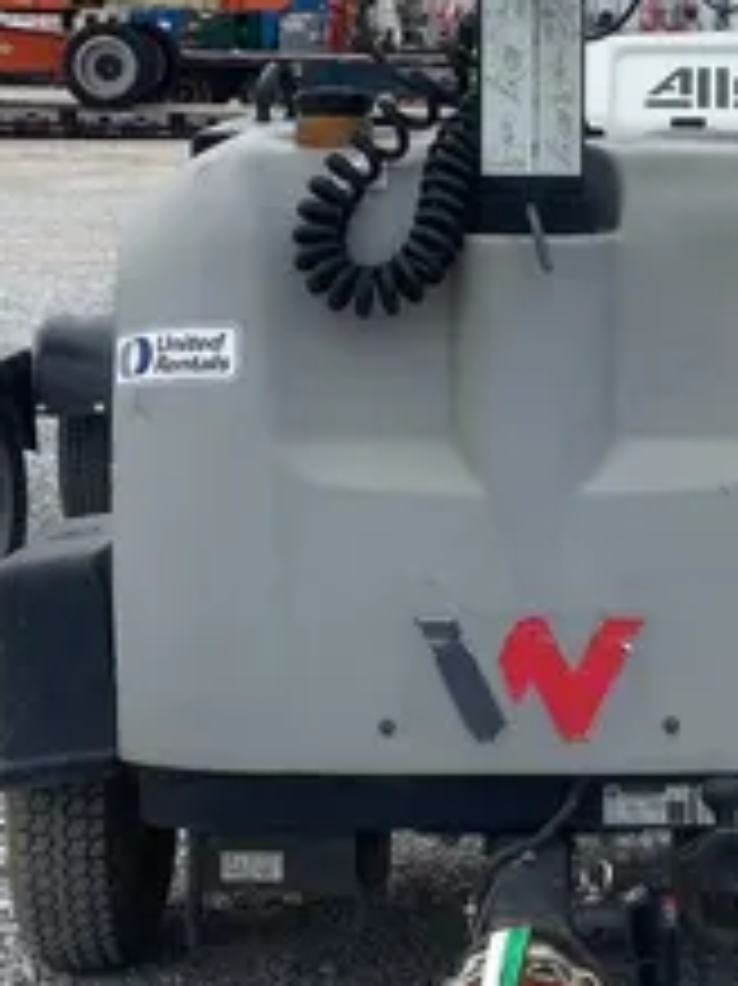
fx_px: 2475
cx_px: 585
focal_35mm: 87
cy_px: 362
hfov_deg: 16.8
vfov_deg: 22.5
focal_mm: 4.2
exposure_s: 1/1261
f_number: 1.6
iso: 32
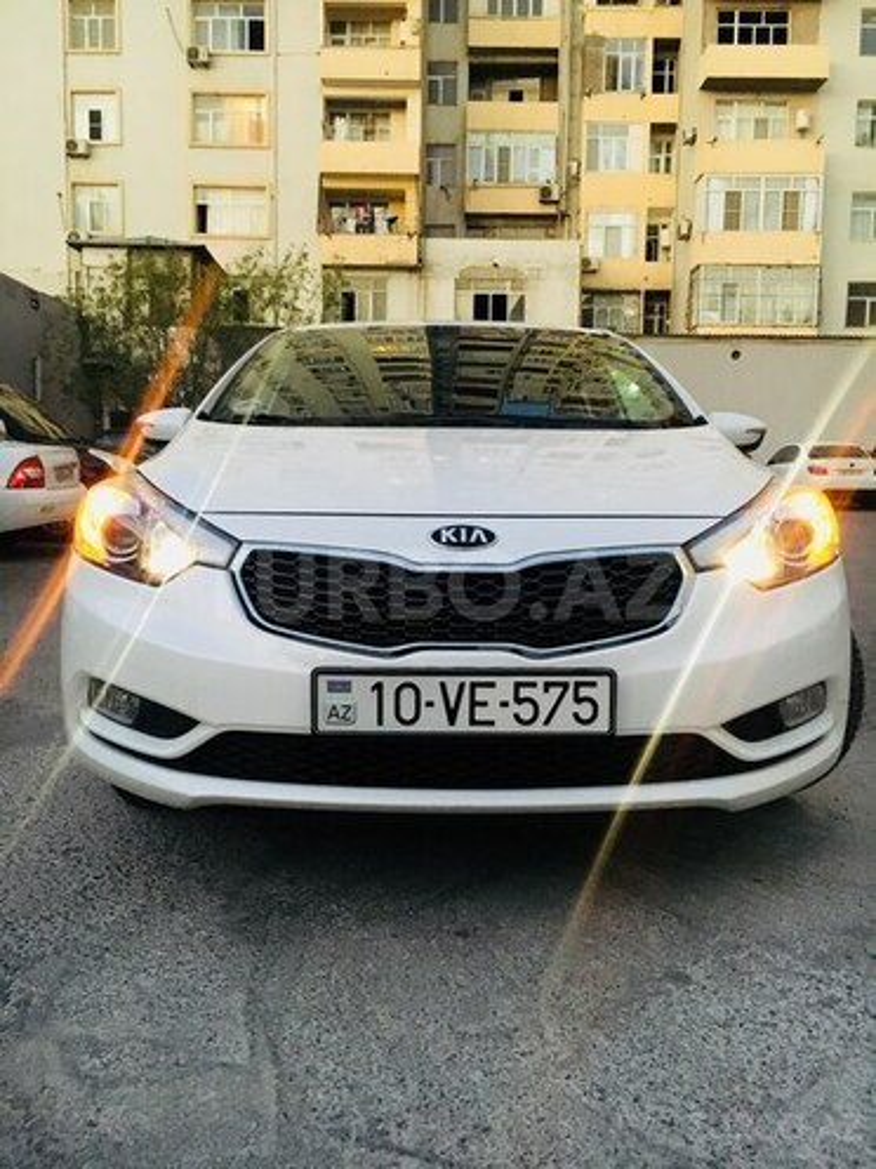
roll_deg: +0.5
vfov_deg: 61.7
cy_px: 584
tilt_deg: -3.3
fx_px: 979
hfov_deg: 48.2
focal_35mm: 29
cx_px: 438
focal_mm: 4.15
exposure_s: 1/17
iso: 320
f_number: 2.2
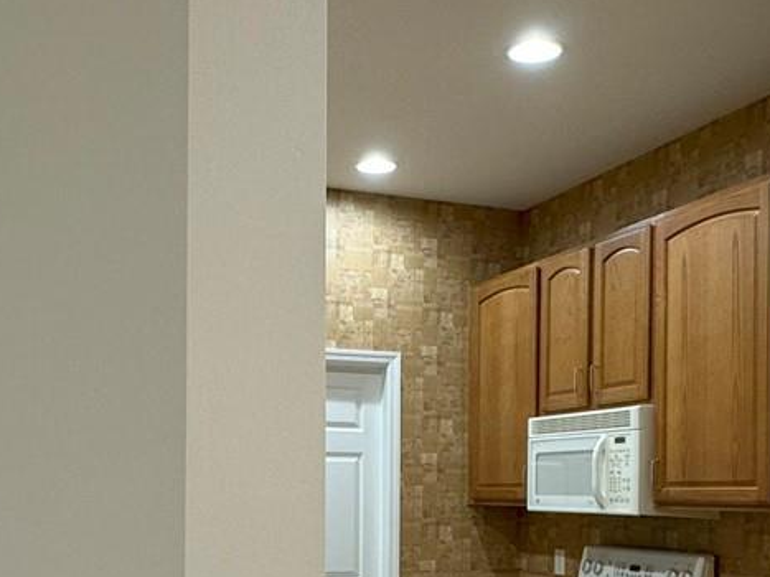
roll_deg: -1.0
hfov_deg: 39.6
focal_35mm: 48
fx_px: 1067
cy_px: 504
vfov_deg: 29.2
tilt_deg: -0.8
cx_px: 345
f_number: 2.2
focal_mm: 2.22
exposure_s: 1/60
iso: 200
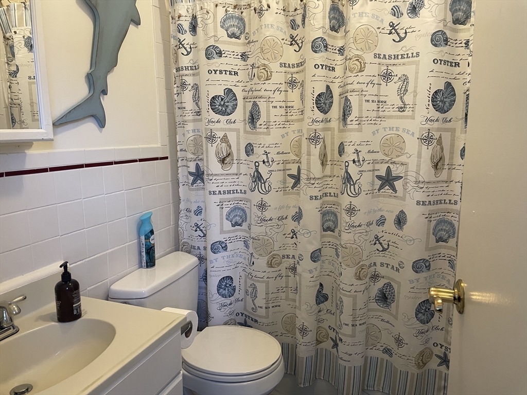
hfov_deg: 67.3
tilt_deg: -9.9
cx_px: 264
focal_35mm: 26
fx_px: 396
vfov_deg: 53.1
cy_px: 198
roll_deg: -0.3
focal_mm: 4.2
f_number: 1.6
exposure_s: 1/60
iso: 200
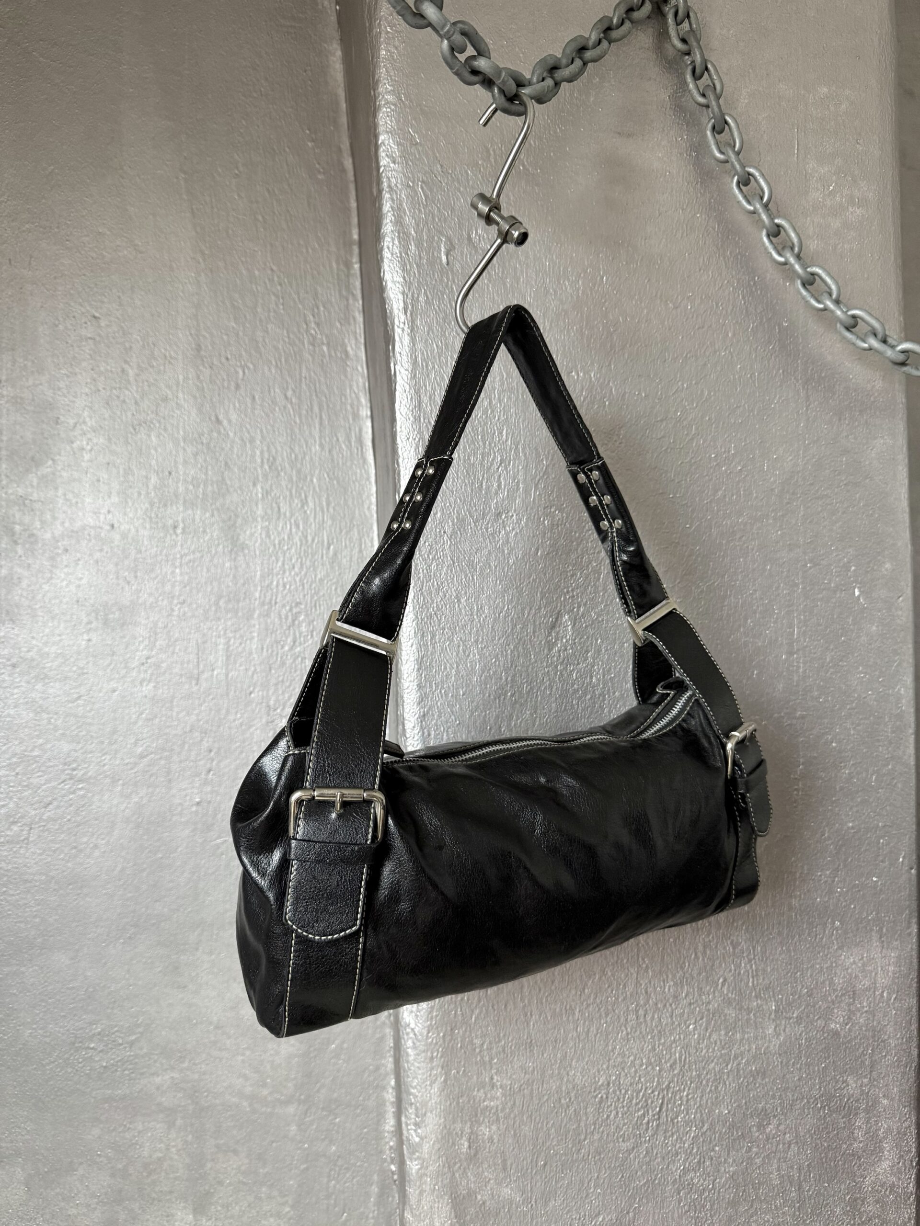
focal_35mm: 24
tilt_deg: +0.2
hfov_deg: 56.8
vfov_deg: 71.6
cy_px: 613
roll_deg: -0.6
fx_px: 850
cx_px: 460
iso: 250
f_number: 1.78
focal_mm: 6.76
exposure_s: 1/48
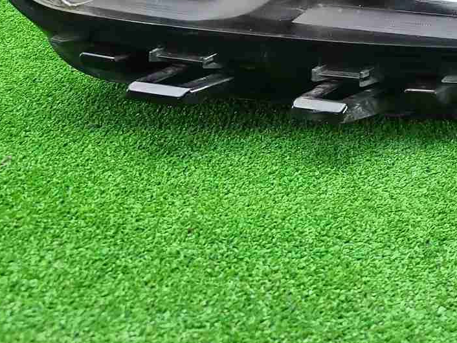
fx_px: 700
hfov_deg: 34.9
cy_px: 8
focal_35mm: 53
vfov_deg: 26.2
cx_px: 374
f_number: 1.8
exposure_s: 1/50
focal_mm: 5.4
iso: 328
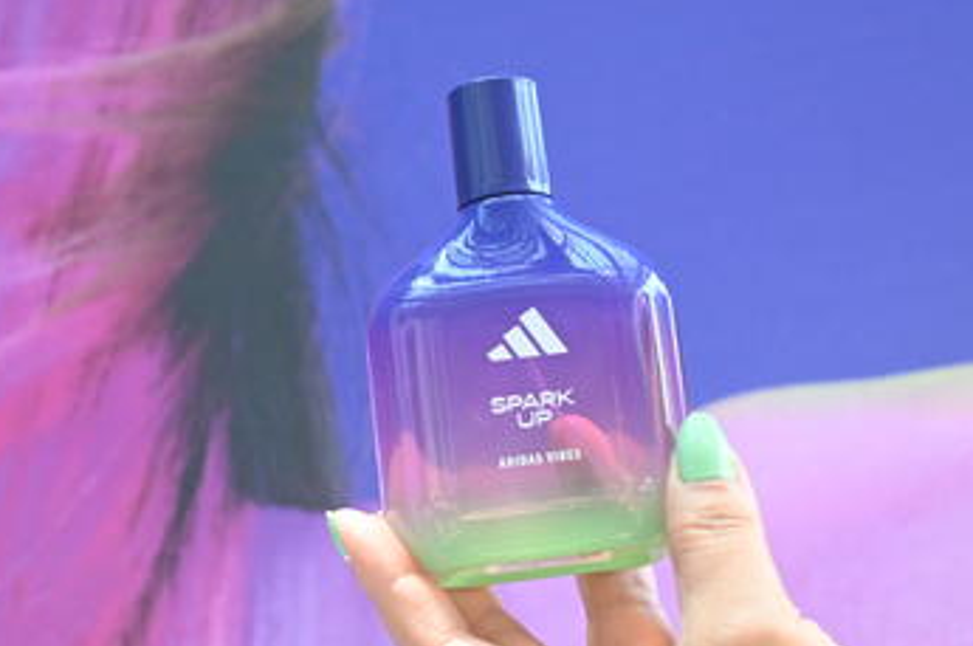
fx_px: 3212
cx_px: 530
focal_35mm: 119
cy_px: 371
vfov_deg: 11.5
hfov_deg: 17.2
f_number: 5.6
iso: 720
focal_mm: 55
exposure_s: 1/60
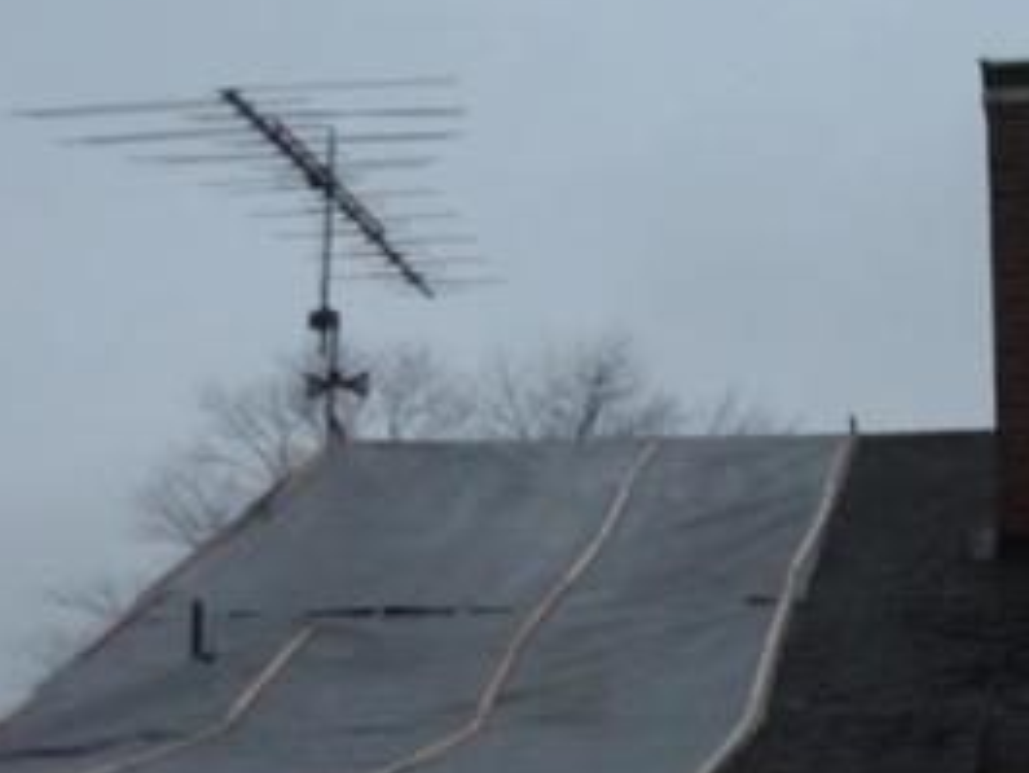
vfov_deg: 14.7
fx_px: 2944
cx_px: 973
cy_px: 808
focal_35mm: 99
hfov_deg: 19.4
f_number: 3.7
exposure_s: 1/45
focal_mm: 6.8
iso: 480
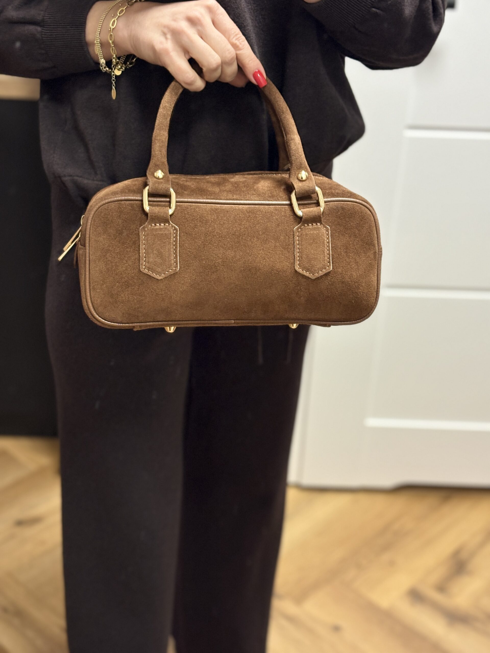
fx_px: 981
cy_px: 326
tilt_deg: -27.8
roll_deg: -3.5
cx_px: 245
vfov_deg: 36.8
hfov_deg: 28.0
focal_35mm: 52
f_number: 1.6
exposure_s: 1/33
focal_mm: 5.96
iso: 200
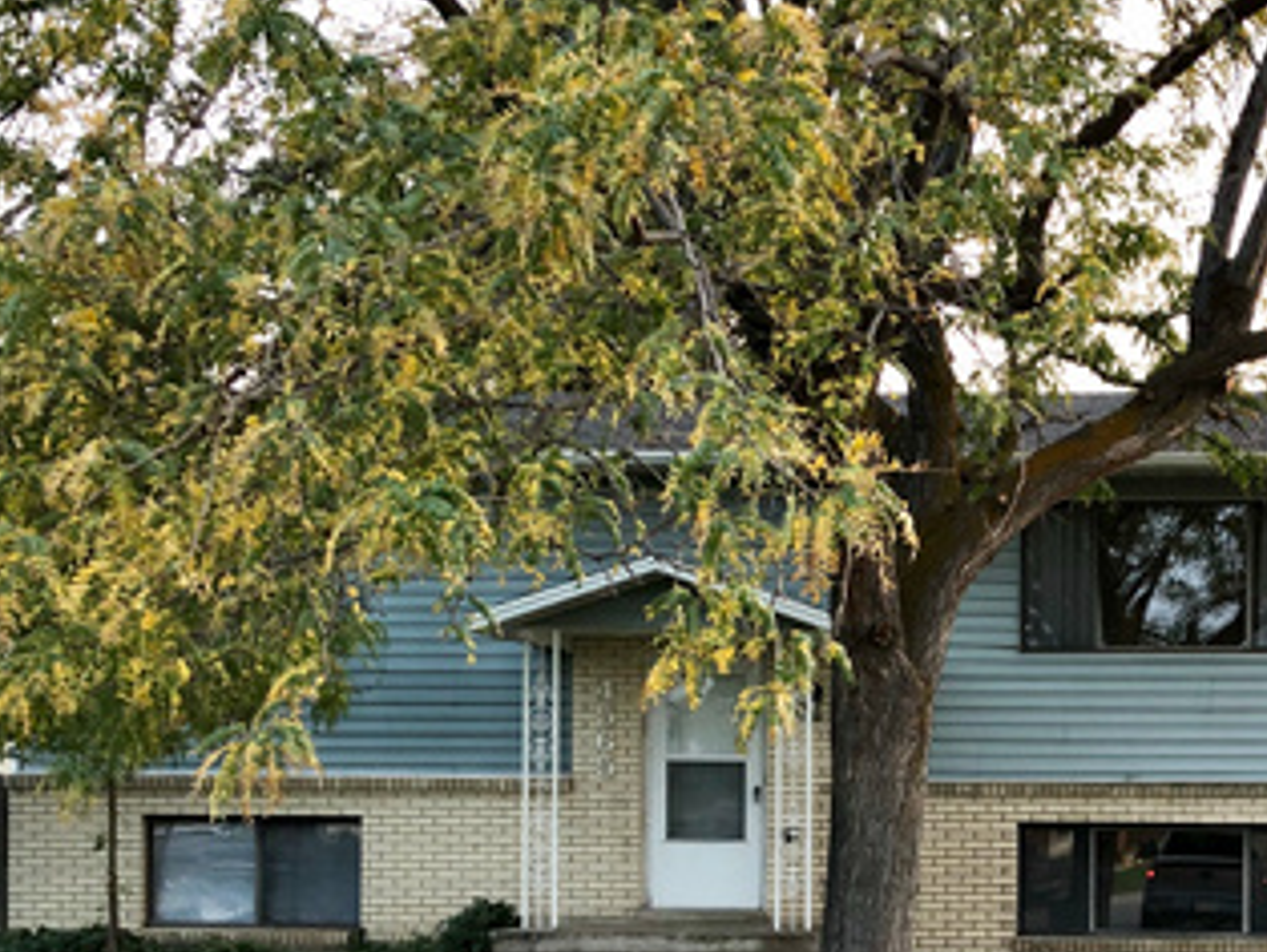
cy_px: 879
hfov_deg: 32.0
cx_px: 1154
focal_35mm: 57
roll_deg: -0.8
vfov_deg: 24.8
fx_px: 2088
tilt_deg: -0.2
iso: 25
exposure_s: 1/40
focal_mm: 4
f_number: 1.8
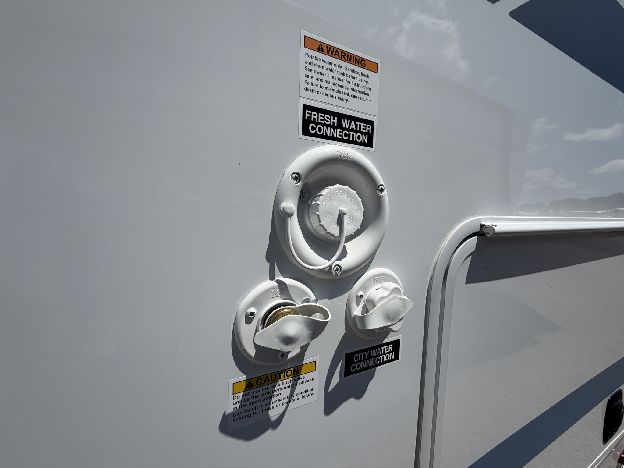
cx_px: 312
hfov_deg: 102.1
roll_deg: -2.5
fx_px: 252
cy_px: 234
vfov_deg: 85.7
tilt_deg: -7.8
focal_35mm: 14
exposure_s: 1/1848
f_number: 2.2
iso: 20
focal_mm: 2.22
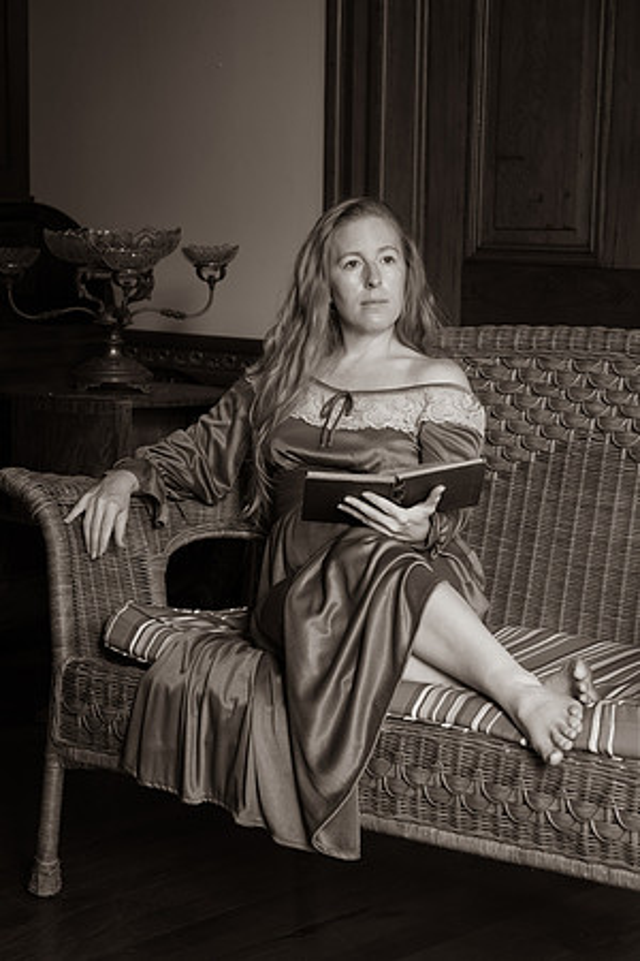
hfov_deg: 16.1
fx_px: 2266
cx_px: 320
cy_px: 480
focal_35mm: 85
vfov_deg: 23.9
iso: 400
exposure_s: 1/50
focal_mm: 85
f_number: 6.3
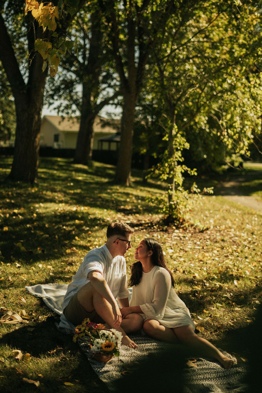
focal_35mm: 50
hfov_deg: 27.0
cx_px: 131
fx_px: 546
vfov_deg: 39.6
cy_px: 196
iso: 100
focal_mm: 50
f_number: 2
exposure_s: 1/1600
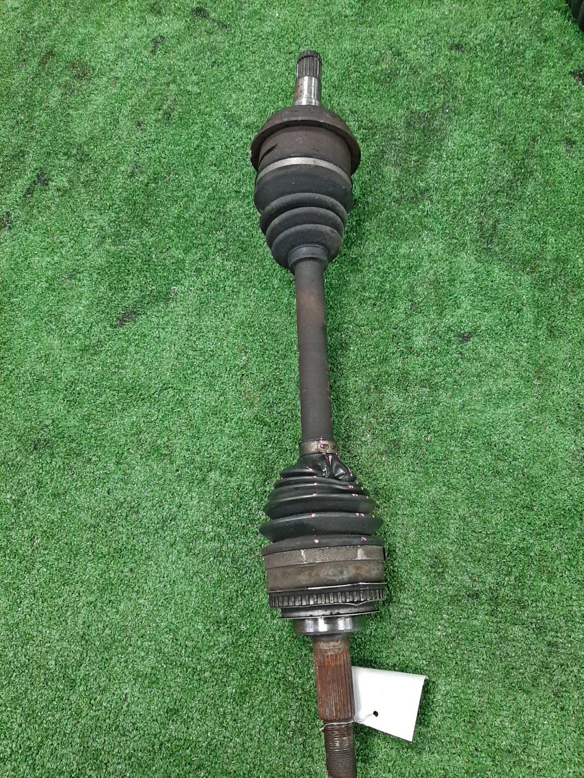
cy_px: 389
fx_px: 585
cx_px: 292
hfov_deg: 53.1
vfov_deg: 67.3
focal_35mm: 26
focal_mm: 3.93
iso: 242
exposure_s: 1/50
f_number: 1.7
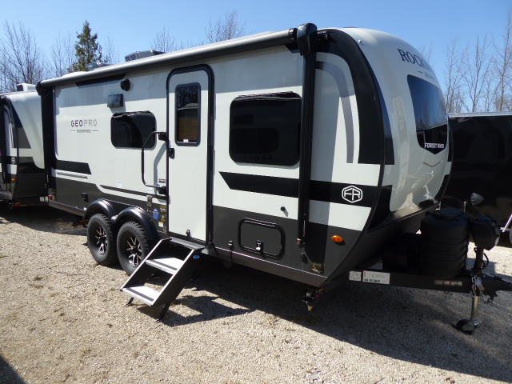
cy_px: 192
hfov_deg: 71.6
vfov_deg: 56.8
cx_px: 256
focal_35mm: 24
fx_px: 355
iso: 80
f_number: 3.3
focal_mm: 4.3
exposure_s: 1/640
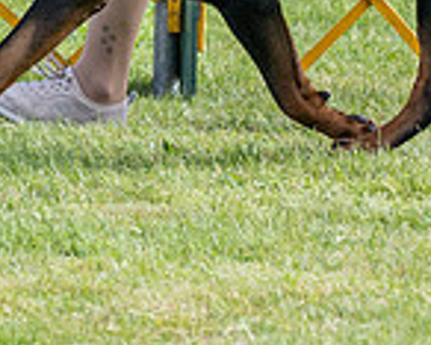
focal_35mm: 758
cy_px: -273
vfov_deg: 2.0
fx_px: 9675
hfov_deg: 2.6
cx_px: 288
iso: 400
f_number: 5.6
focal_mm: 155
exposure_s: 1/1250
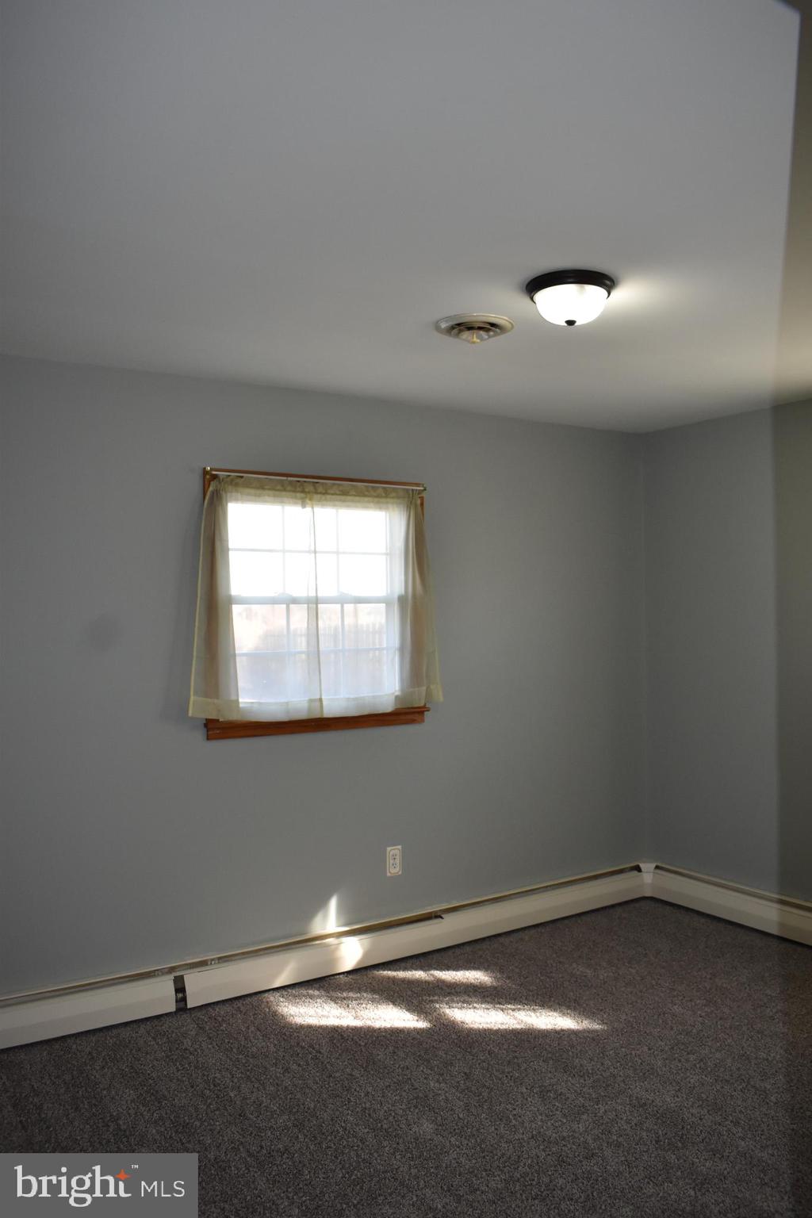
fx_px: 913
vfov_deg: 67.4
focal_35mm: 27
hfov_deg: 47.9
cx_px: 406
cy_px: 609
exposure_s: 1/200
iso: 800
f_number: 5
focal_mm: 18
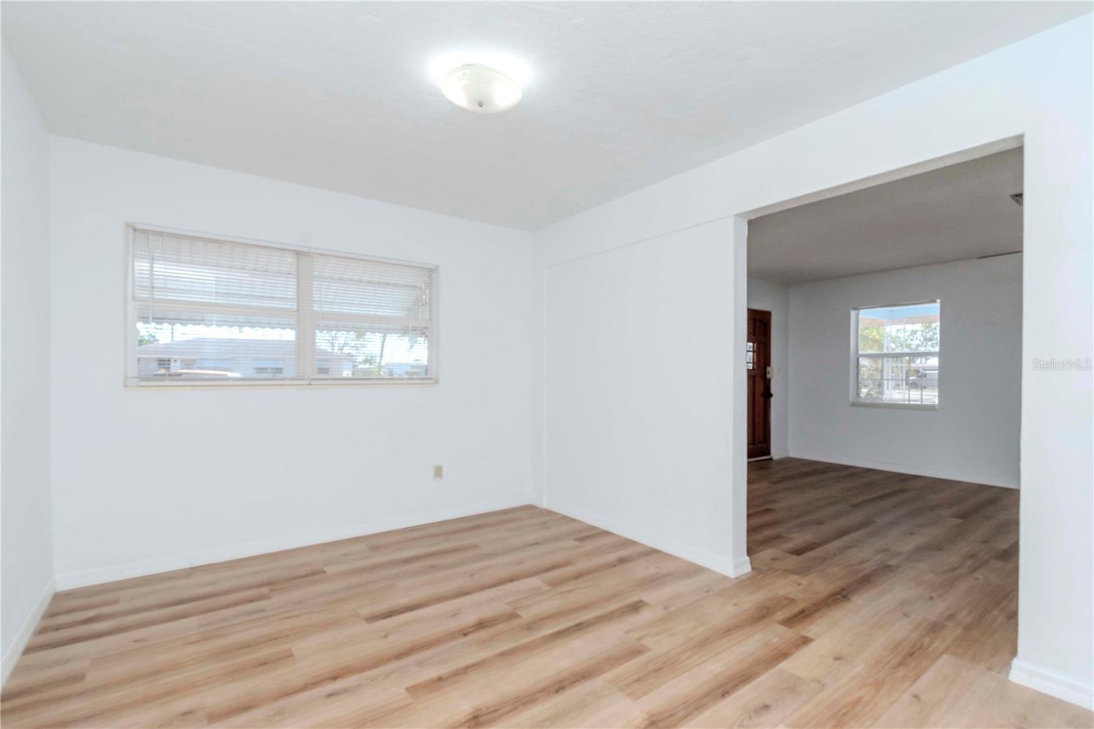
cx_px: 547
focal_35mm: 15
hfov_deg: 100.4
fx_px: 456
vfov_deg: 77.3
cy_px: 364
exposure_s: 1/200
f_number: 10
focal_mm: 10
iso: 500
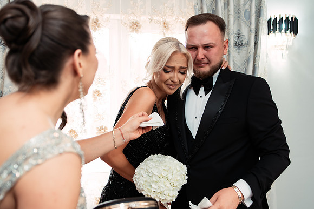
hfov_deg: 51.6
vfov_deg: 35.8
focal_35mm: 37
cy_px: 105
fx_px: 325
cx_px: 163
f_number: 2.8
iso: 500
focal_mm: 35
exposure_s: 1/250
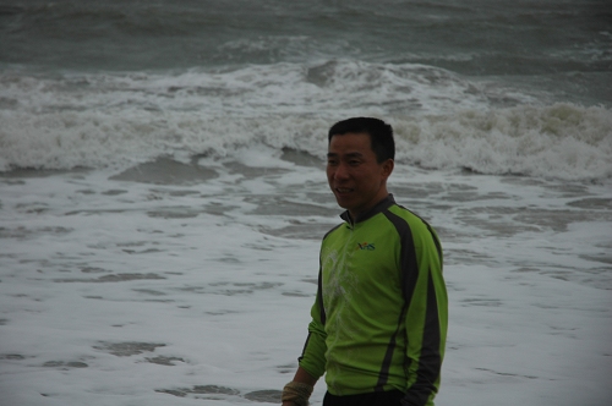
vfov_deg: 13.0
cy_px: 203
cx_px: 306
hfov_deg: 19.5
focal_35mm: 105
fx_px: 1783
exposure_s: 1/50
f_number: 4.5
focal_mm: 70
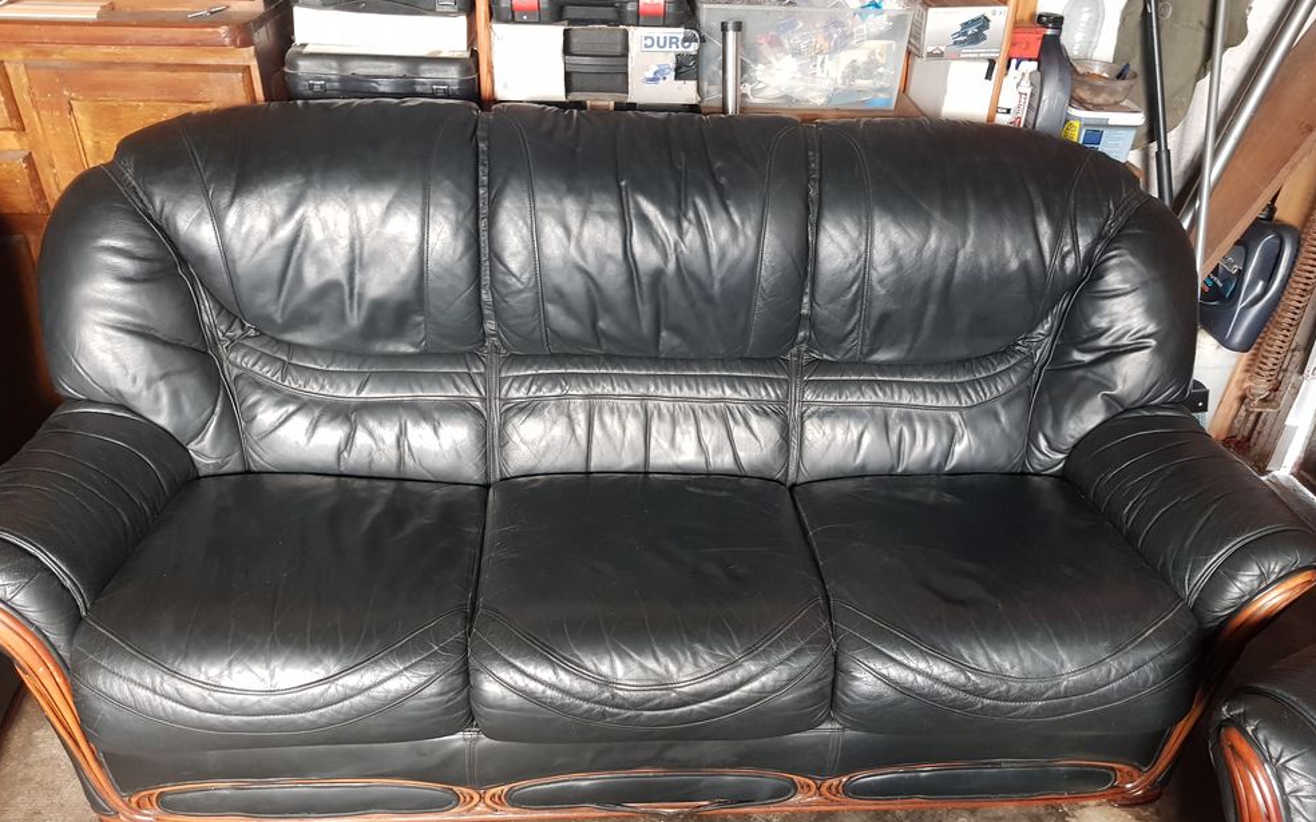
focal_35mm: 28
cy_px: 480
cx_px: 663
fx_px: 1004
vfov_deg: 44.4
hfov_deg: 66.5
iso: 200
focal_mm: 4.2
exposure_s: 1/11
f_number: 1.7
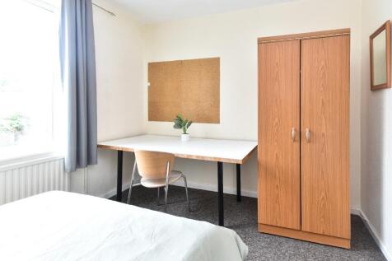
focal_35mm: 15
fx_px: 163
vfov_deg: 77.3
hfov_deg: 100.4
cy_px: 130
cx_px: 196
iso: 200
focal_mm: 10
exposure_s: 1/4
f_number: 8
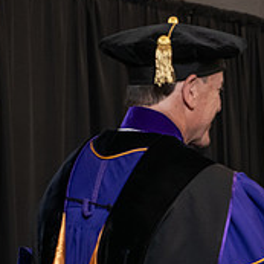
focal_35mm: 200
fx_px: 1726
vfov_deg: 8.7
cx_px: 372
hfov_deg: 8.6
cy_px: 248
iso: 2000
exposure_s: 1/125
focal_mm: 70
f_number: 5
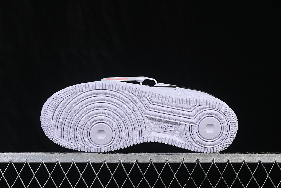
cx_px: 140
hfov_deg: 27.0
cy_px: 94
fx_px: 585
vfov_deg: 18.2
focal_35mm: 75
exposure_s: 1/100
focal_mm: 50
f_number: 8
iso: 160
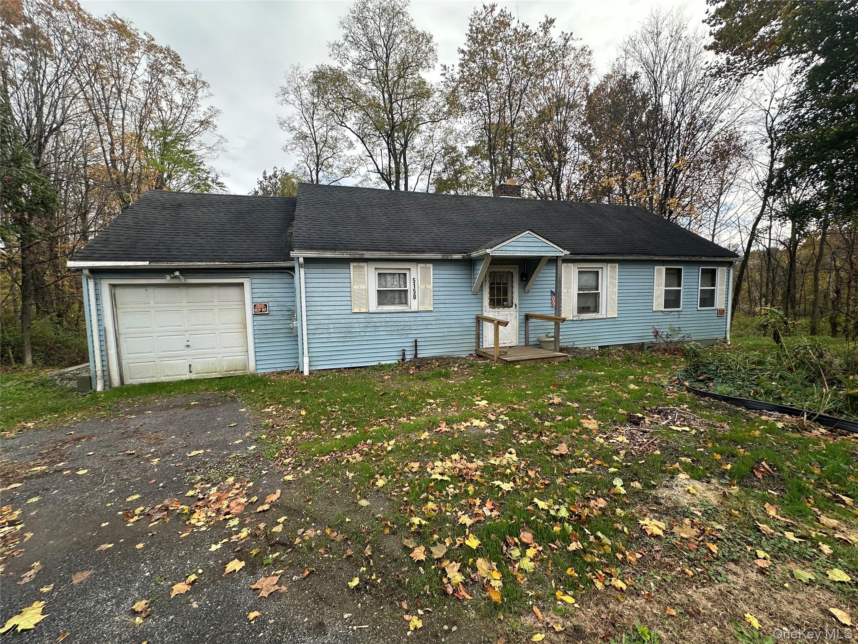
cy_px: 322
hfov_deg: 102.1
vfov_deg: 85.7
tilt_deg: -3.8
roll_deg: +1.2
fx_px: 347
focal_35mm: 14
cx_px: 429
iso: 50
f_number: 2.2
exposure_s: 1/465
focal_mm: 2.22
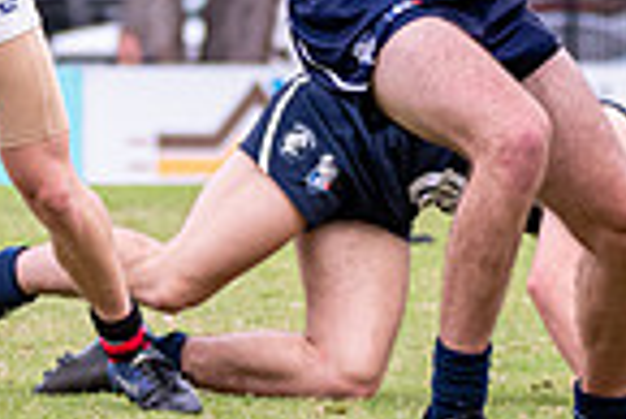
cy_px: 57
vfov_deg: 1.4
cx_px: 140
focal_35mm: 961
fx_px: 16727
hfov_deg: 2.1
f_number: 6.3
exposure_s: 1/1250
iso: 1250
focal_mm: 180
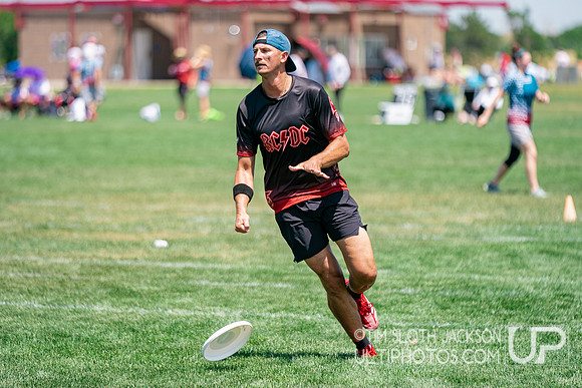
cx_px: 272
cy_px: 177
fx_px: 3852
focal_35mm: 238
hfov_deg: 8.6
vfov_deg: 5.8
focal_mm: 200
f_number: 2.8
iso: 250
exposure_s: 1/3200
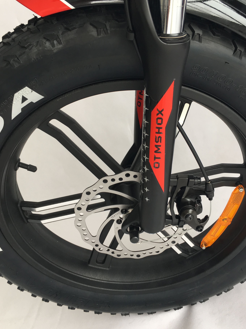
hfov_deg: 41.8
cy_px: 161
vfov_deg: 54.0
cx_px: 132
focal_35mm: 34
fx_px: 322
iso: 32
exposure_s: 1/100
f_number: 2.2
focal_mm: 4.15
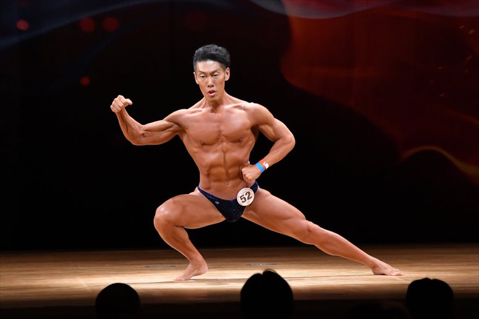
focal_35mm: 285
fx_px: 3790
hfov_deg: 7.2
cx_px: 240
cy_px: 160
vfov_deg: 4.8
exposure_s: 1/400
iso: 4000
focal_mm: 190
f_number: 5.6
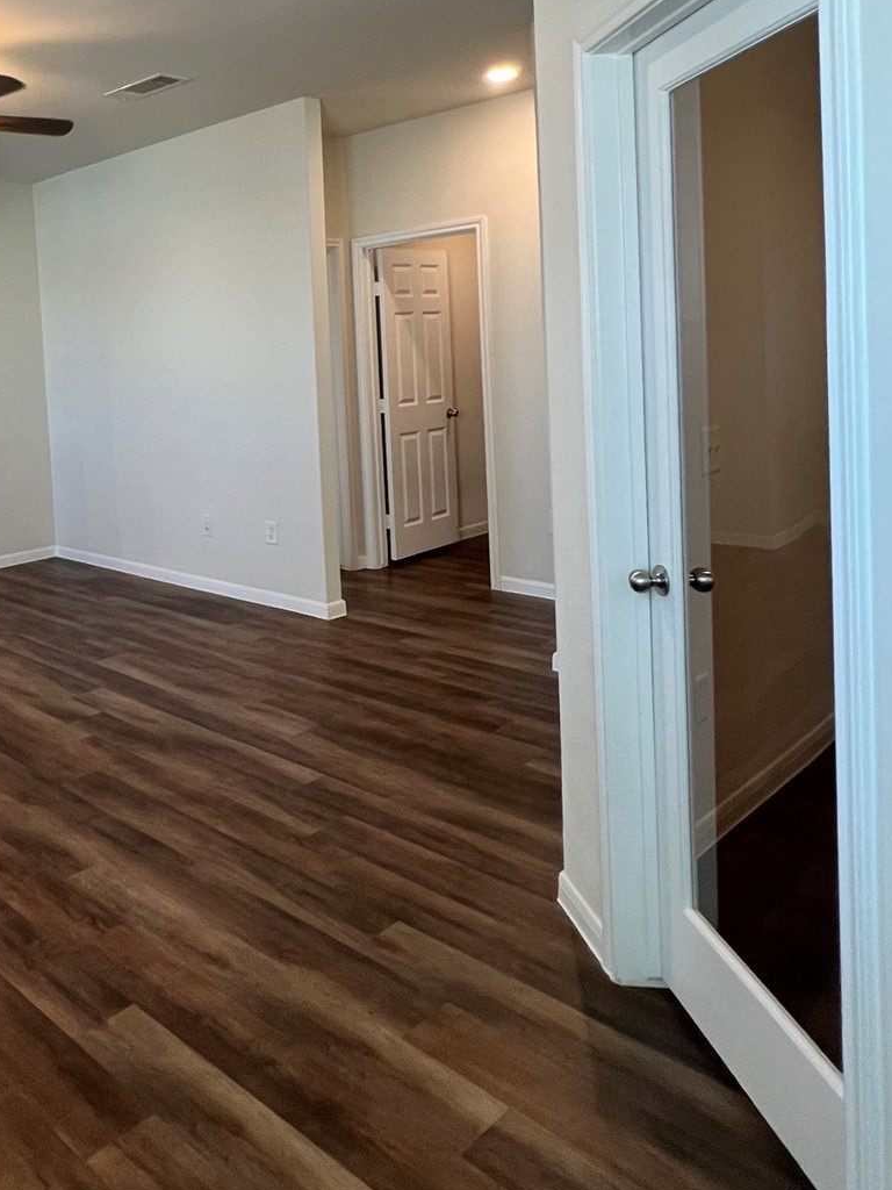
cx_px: 42
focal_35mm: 26
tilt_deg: -1.9
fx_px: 893
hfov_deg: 46.3
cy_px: 415
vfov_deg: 65.8
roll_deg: +3.9
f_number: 1.8
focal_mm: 1.57
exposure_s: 1/120
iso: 200
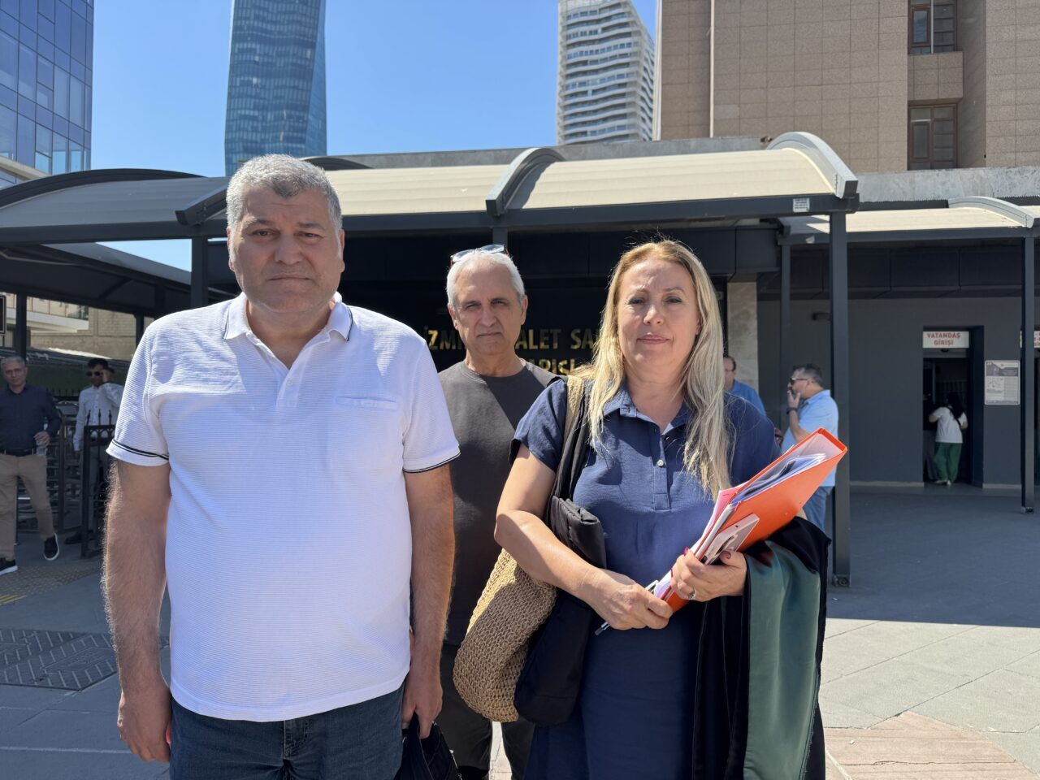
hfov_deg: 71.6
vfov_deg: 56.8
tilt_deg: +2.3
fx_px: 721
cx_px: 520
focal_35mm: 24
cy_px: 390
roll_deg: -0.8
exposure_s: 1/2415
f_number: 1.78
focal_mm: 6.76
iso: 80
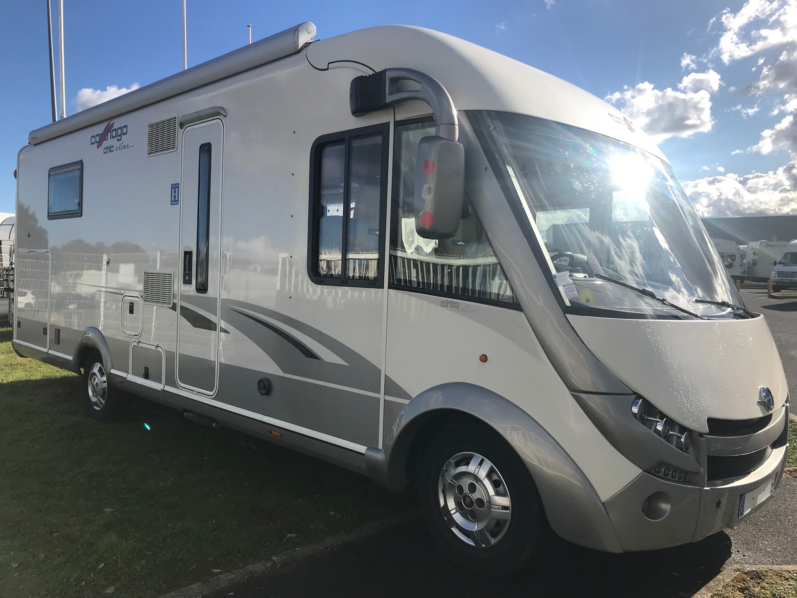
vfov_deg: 49.7
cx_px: 398
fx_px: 645
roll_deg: +0.8
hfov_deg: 63.4
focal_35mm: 28
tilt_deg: -0.8
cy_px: 299
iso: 20
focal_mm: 3.99
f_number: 1.8
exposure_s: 1/2994
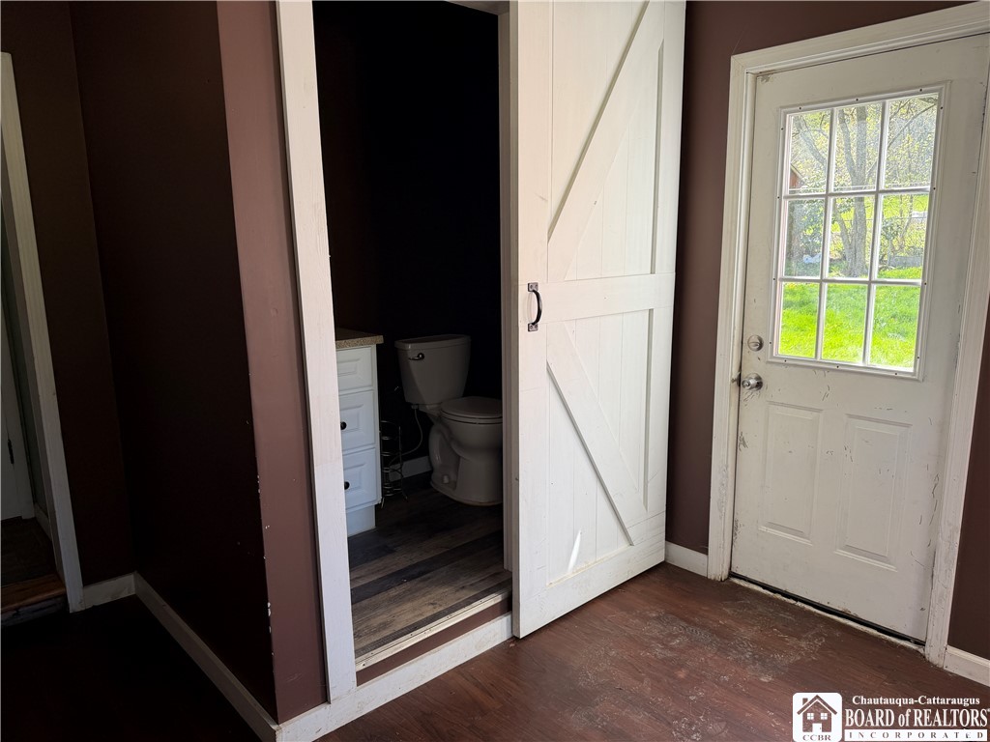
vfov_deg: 56.8
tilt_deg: -11.2
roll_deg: +1.7
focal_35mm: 24
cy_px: 371
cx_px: 495
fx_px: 686
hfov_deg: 71.6
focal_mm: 6.76
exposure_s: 1/134
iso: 64
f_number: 1.78
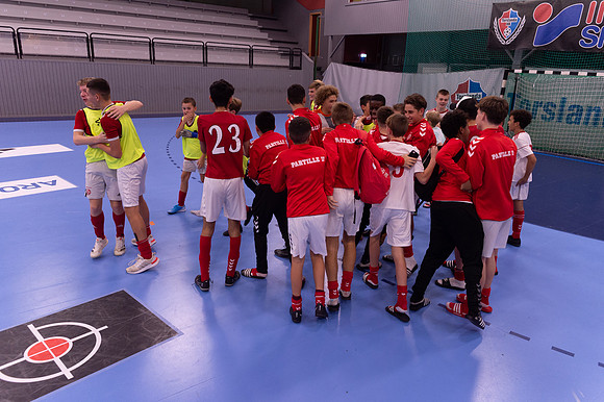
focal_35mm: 25
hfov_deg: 70.8
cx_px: 302
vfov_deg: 50.6
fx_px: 425
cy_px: 201
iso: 2000
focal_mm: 24
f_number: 3.2
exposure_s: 1/320
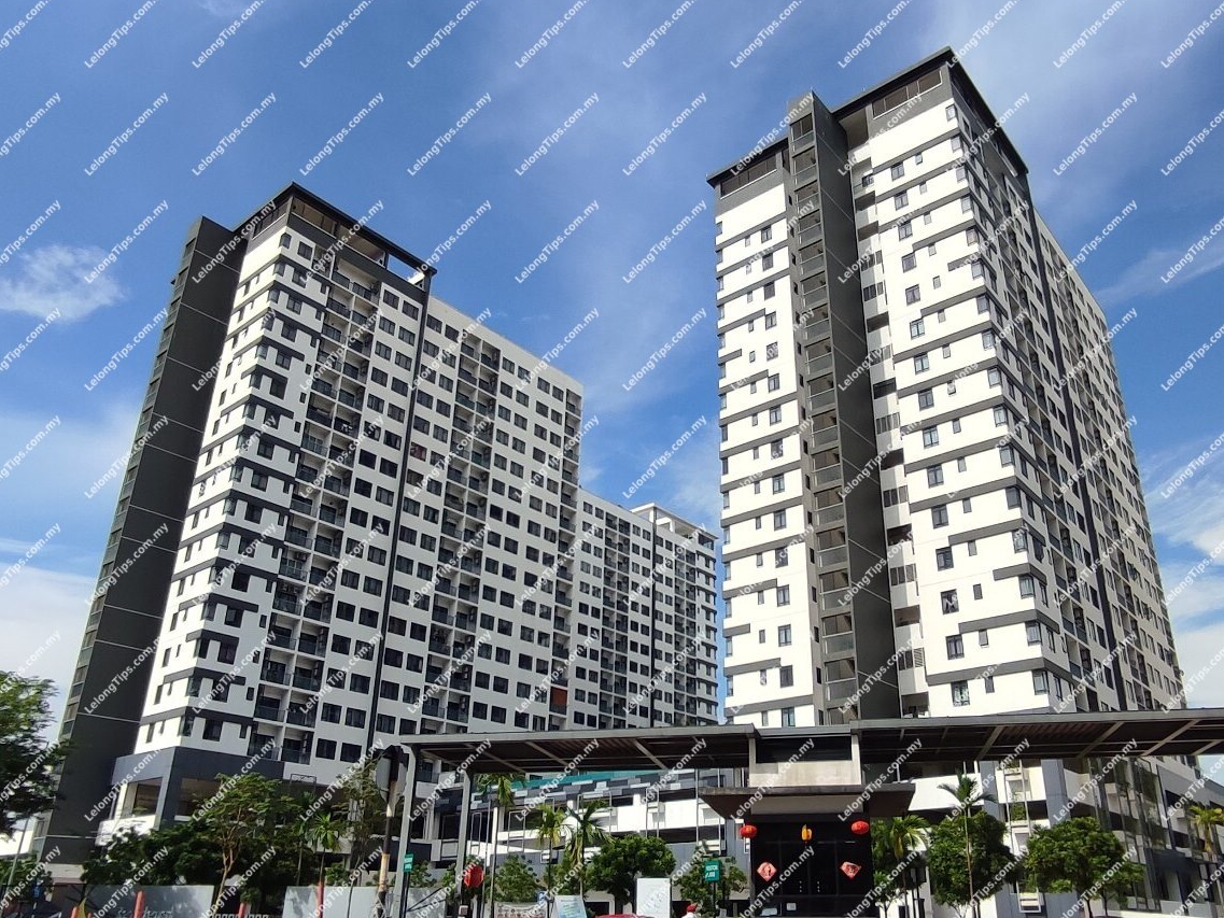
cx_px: 615
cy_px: 460
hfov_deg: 91.0
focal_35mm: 17
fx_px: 601
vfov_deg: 74.7
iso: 50
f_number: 2.2
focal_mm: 1.65
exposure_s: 1/1340
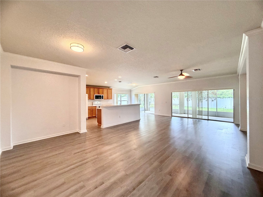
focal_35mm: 14
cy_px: 98
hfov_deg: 102.1
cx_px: 132
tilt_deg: -0.2
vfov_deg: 85.7
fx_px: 106
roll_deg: +0.1
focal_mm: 2.22
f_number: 2.2
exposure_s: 1/60
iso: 200
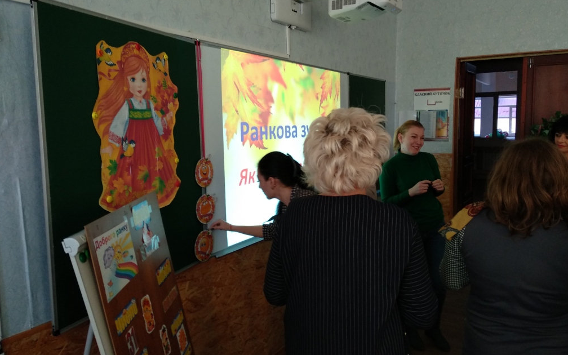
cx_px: 286
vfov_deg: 44.5
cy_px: 168
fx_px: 433
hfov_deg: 66.5
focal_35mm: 28
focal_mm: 3.81
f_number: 2.2
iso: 320
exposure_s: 1/33
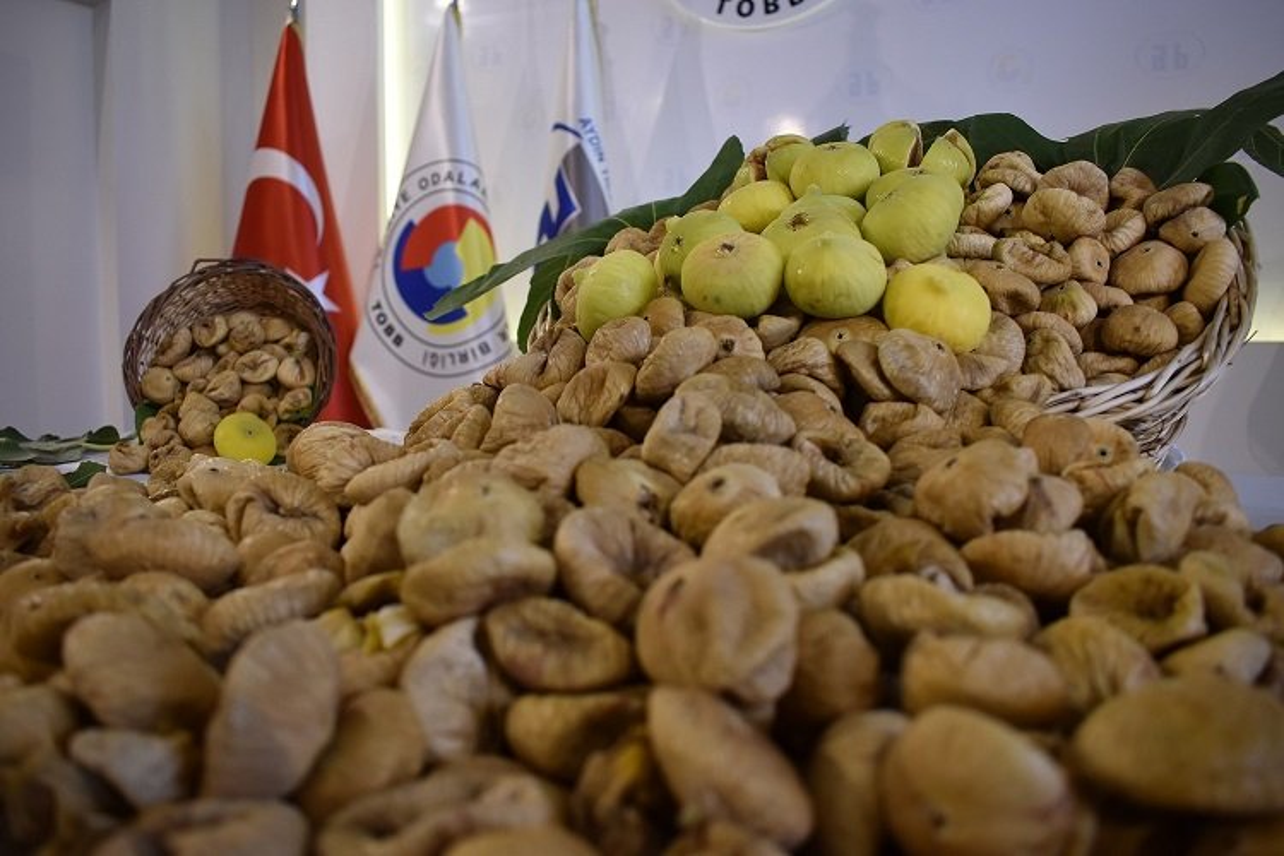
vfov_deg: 47.9
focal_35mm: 27
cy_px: 428
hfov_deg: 67.4
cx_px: 642
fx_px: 963
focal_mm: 18
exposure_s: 1/60
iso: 640
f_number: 4
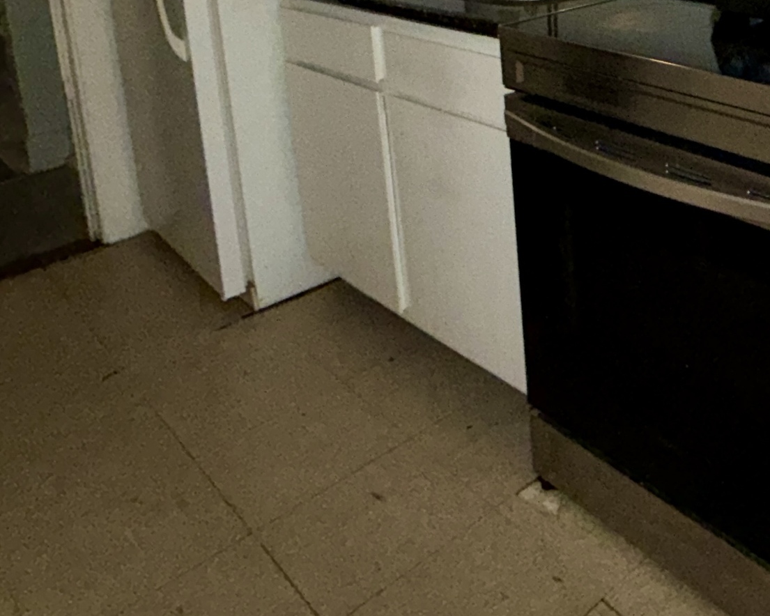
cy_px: -38
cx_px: 769
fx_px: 866
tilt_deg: -9.7
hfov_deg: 41.7
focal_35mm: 38
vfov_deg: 34.6
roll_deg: +1.7
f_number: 2.2
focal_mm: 2.22
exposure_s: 1/60
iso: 250
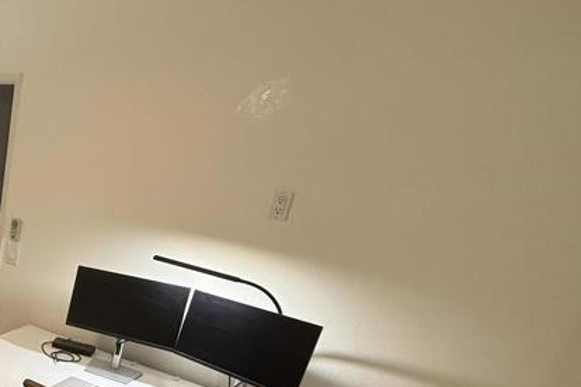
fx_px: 581
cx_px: -109
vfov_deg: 35.3
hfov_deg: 39.3
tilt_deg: -20.8
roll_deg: -2.3
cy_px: 328
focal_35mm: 36
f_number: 2.2
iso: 200
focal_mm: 2.22
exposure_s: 1/60
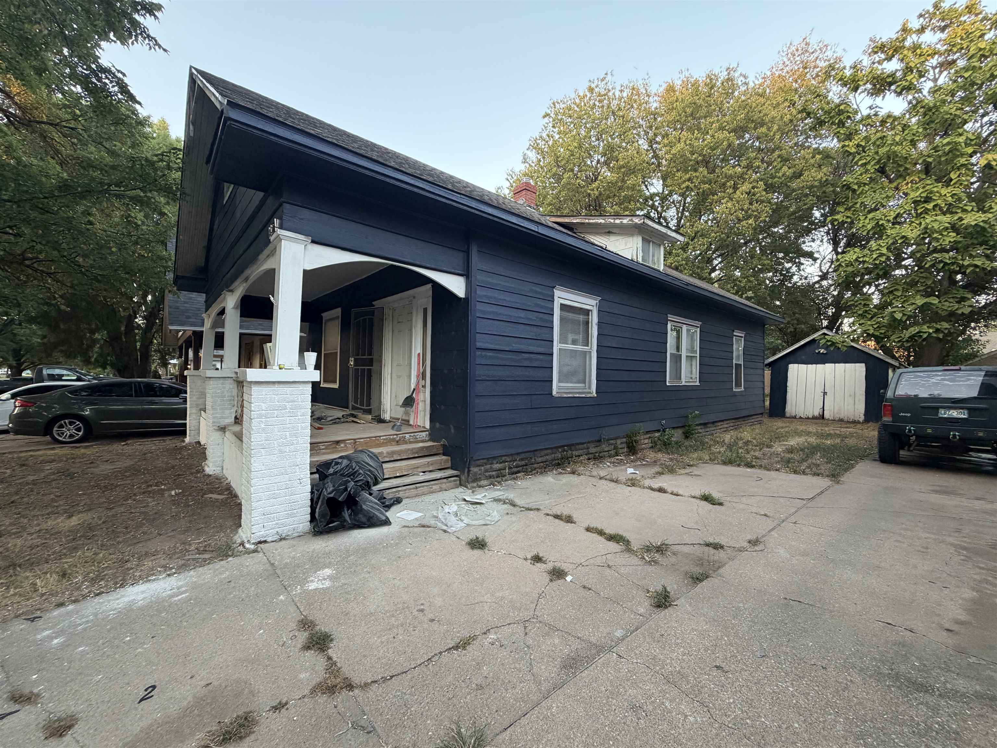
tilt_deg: +0.1
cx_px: 498
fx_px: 403
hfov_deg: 102.1
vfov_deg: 85.7
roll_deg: -0.8
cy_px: 374
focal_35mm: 14
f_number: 2.2
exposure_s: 1/121
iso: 250
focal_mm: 2.22
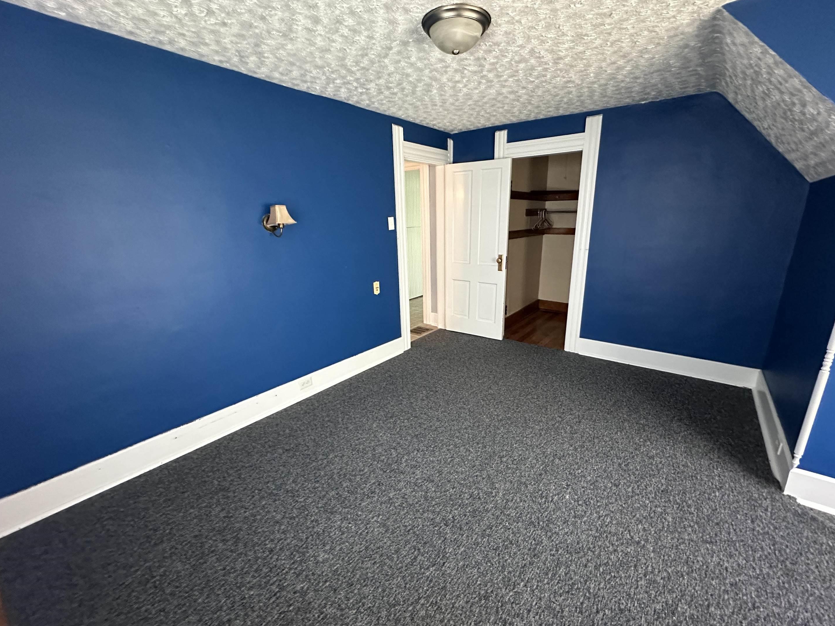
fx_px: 362
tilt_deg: -14.6
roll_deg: +1.1
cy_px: 319
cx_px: 431
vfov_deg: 81.7
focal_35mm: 15
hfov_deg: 98.1
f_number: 2.2
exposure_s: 1/60
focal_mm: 2.22
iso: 1000
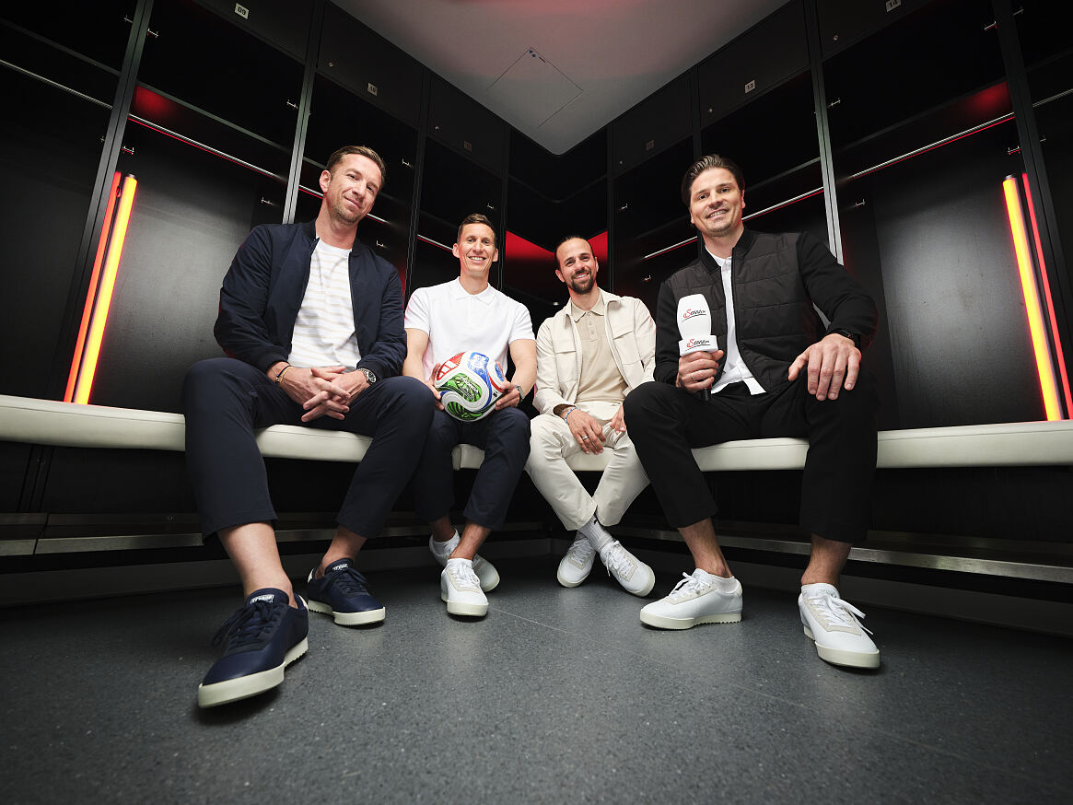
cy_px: 402
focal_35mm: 16
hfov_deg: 94.5
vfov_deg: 78.1
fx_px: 496
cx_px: 536
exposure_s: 1/125
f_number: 5.6
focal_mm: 20
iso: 1600
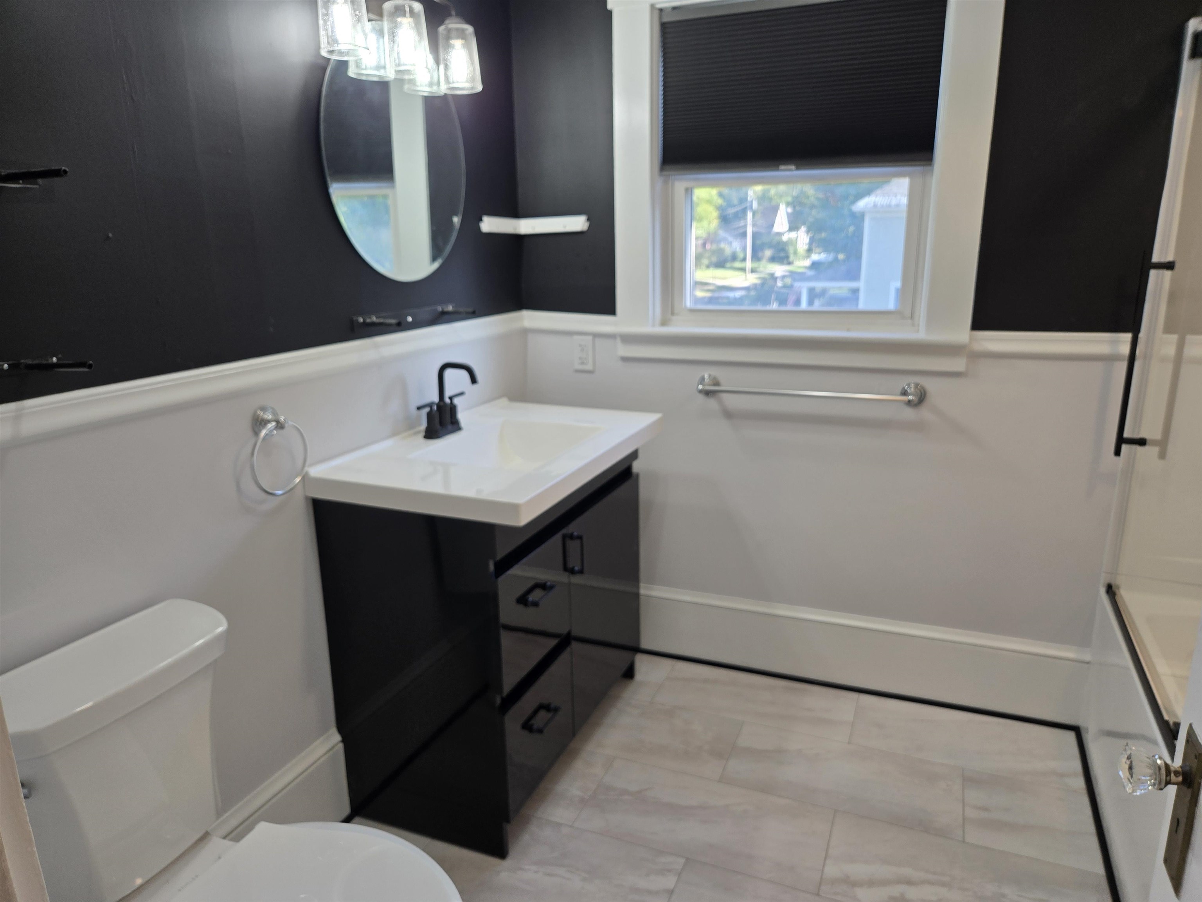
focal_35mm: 23
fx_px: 799
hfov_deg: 73.9
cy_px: 451
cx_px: 601
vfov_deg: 58.9
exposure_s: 1/120
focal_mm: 5.4
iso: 64
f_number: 1.8
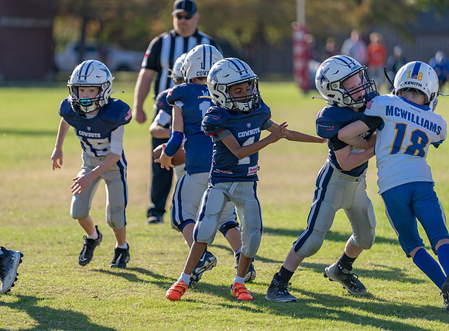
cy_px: 157
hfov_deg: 8.5
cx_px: 188
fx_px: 3014
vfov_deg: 6.3
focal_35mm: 234
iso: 100
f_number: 2.8
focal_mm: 200
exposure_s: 1/1250
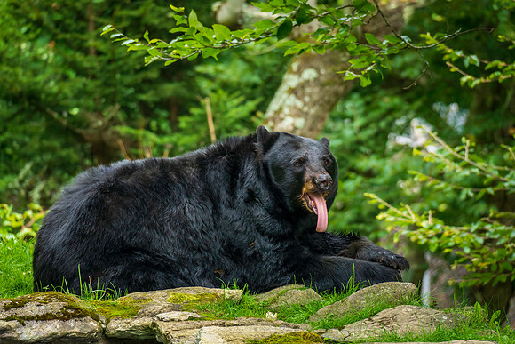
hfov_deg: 5.4
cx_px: 258
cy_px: 172
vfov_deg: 3.6
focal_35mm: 382
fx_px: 5473
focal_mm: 255
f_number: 6.3
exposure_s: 1/400
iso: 1600
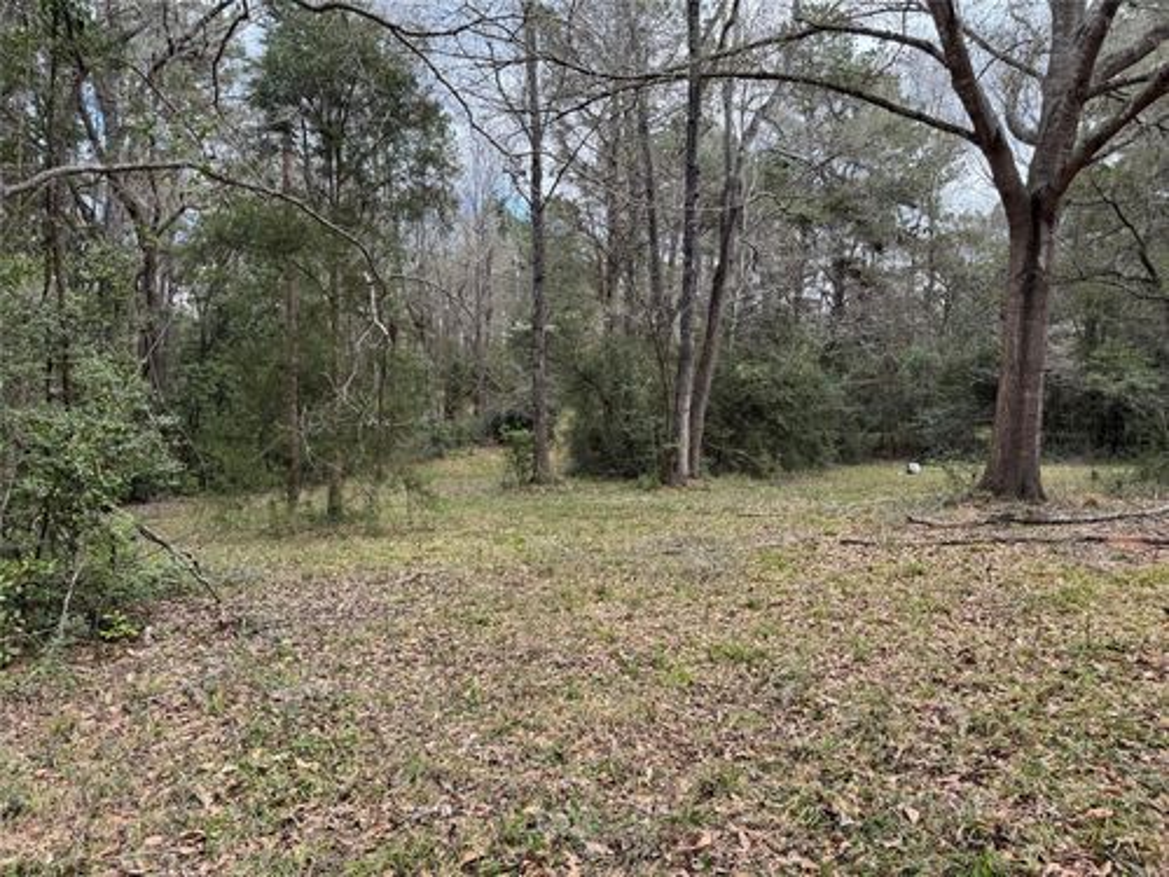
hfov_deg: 71.6
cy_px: 438
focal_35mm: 24
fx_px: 810
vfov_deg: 56.8
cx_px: 584
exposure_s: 1/567
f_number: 1.78
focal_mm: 6.76
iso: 80
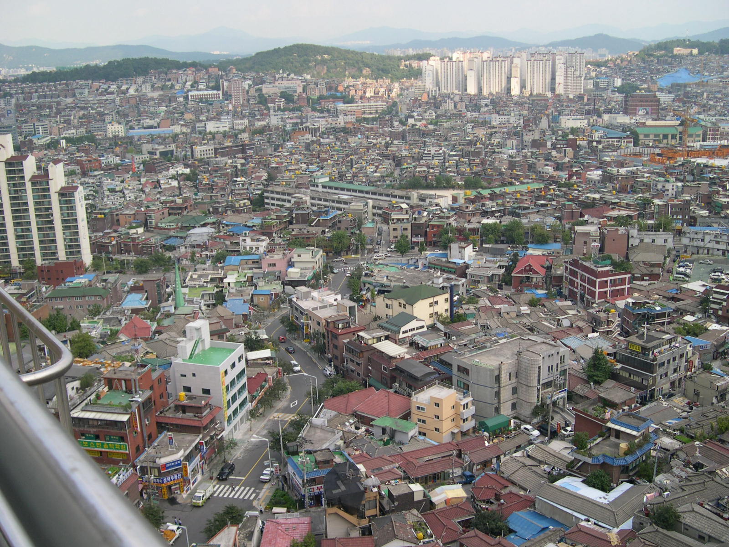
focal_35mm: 38
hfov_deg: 49.0
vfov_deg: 37.7
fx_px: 800
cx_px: 364
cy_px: 274
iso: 100
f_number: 2.8
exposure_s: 1/402
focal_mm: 8
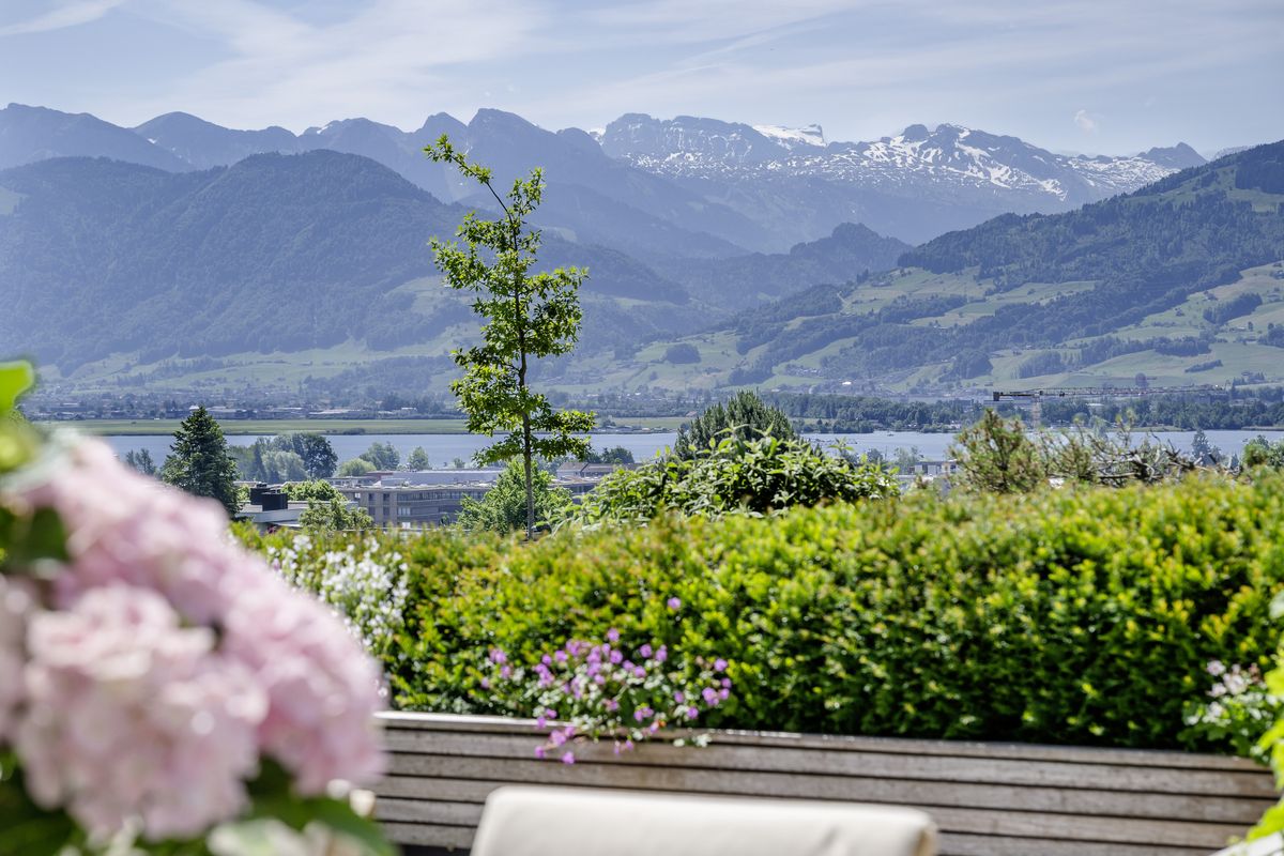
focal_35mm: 83
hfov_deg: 24.4
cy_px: 442
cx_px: 615
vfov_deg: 16.4
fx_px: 2964
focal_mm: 74
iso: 64
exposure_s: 1/640
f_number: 5.6
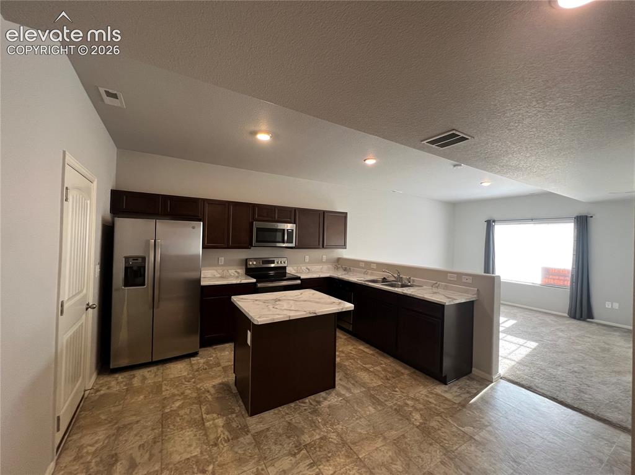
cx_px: 318
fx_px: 238
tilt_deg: +0.4
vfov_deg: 89.9
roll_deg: -0.3
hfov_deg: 106.2
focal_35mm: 13
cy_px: 238
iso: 200
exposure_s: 1/120
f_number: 1.8
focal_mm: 1.57
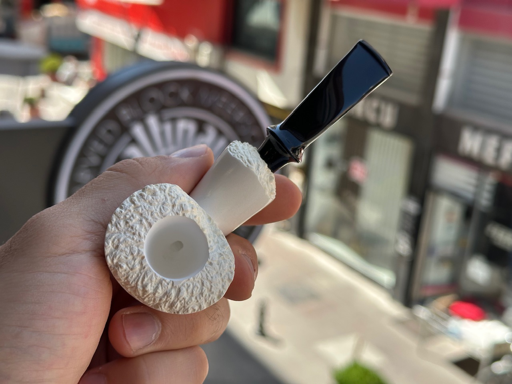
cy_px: 192
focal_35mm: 48
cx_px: 256
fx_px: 710
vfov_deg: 30.3
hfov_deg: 39.7
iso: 64
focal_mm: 6.86
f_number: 1.78
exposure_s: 1/1095
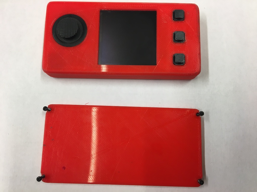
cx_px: 128
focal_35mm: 29
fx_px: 215
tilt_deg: -81.0
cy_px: 96
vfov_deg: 48.2
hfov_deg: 61.7
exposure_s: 1/33
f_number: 2.2
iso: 50
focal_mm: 4.15
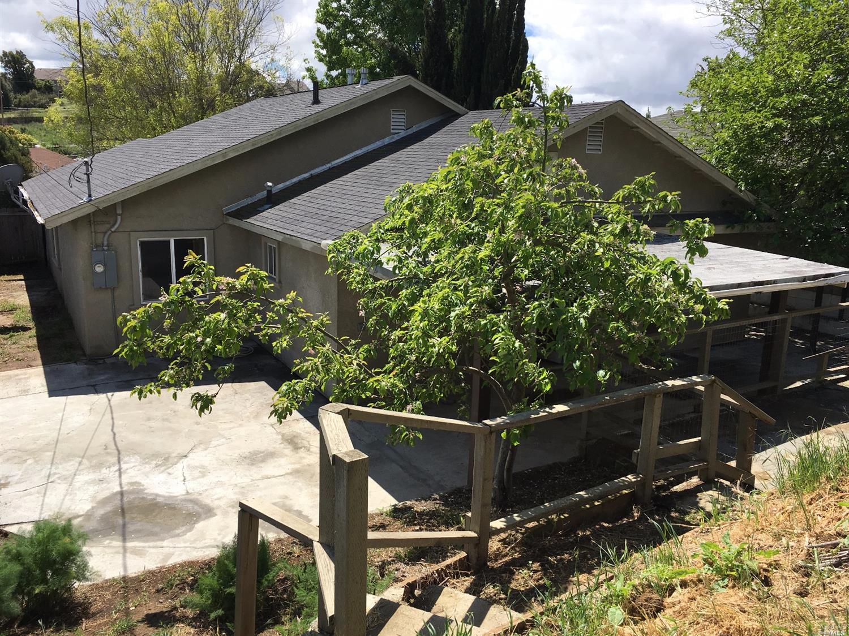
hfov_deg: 61.7
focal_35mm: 29
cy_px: 318
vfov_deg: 48.2
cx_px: 424
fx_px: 711
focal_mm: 4.15
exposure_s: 1/1508
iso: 25
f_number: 2.2
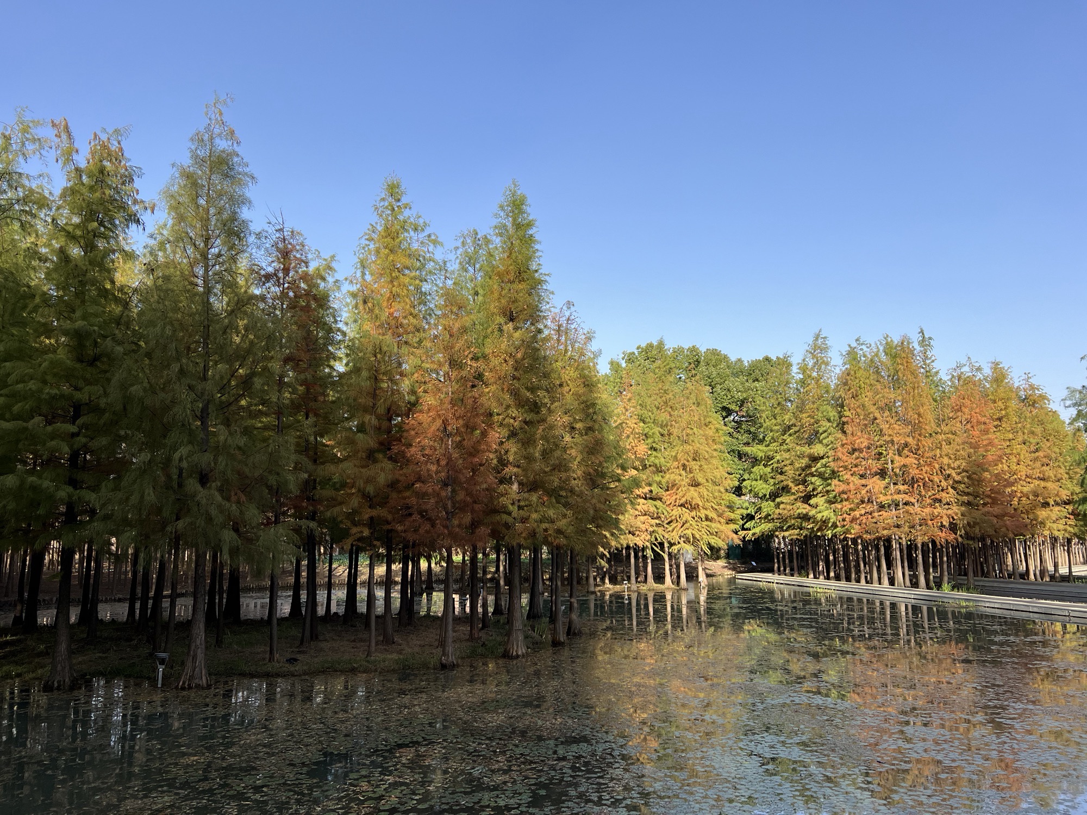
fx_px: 816
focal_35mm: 26
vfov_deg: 53.1
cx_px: 544
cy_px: 408
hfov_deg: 67.3
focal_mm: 5.7
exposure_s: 1/1972
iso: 50
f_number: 1.5
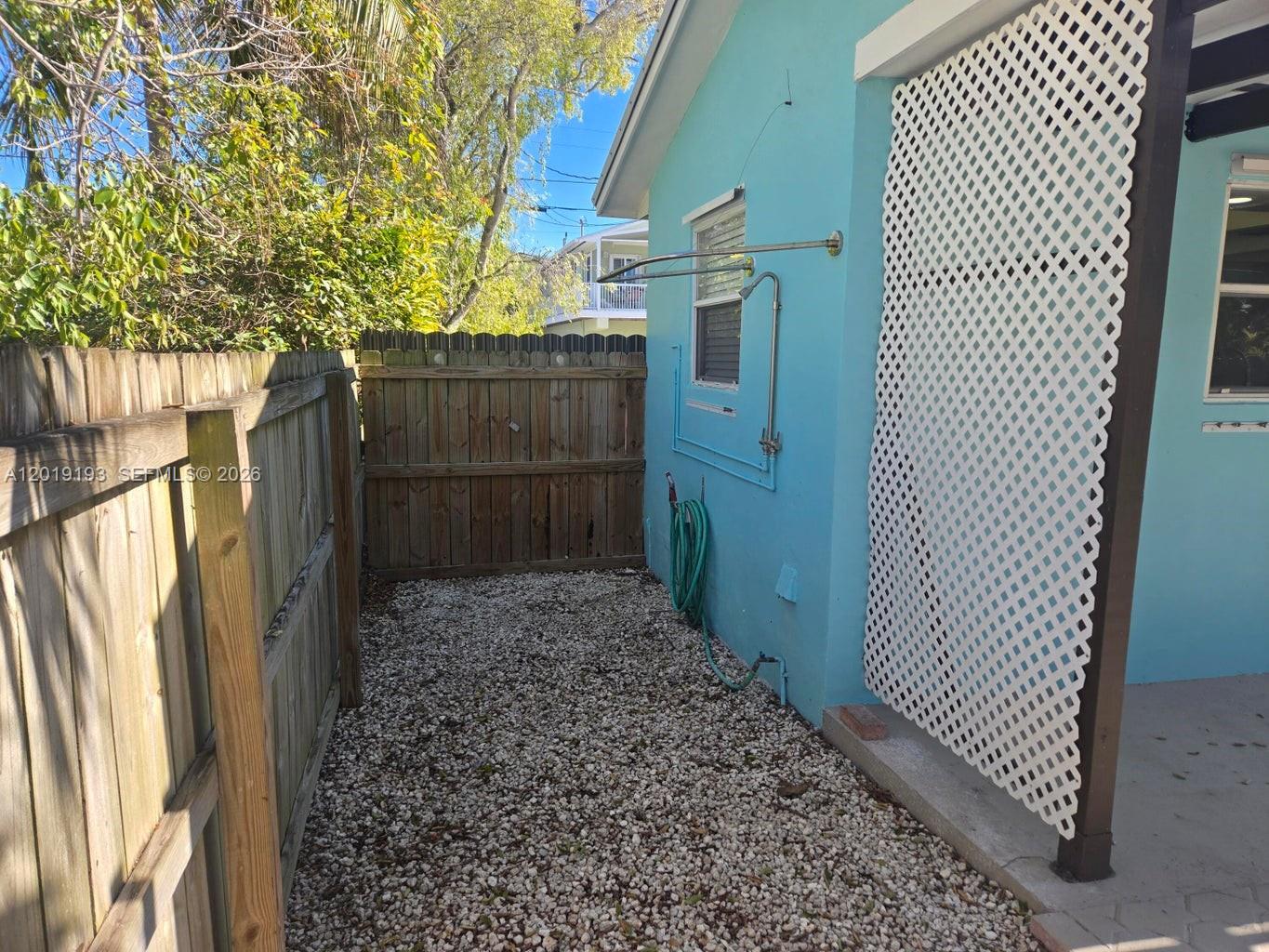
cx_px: 634
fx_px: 843
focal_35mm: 23
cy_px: 476
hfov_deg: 73.9
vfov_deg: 58.9
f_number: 1.8
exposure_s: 1/703
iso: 25
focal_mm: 5.4
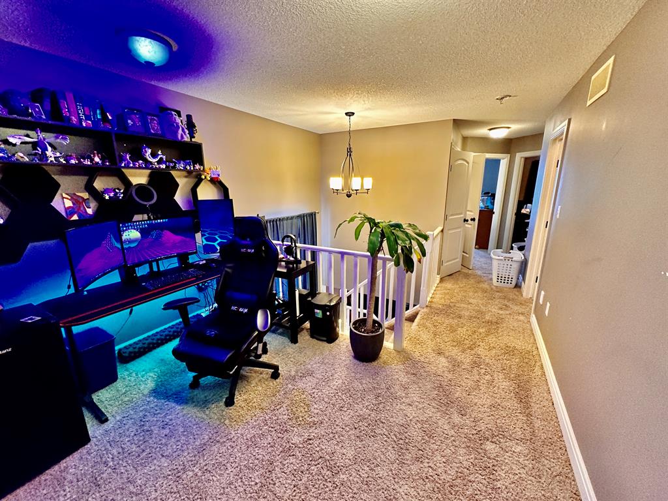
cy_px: 250
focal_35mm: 14
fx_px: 270
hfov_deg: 102.1
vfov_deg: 85.7
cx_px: 334
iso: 400
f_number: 2.2
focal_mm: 2.22
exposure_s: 1/60
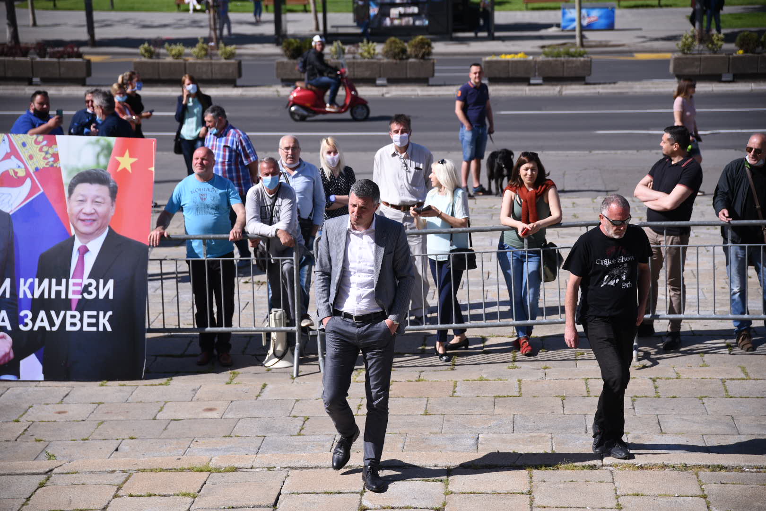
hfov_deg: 22.6
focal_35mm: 90
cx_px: 383
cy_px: 256
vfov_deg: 15.2
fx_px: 1915
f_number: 4
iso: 125
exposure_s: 1/1250
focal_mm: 90
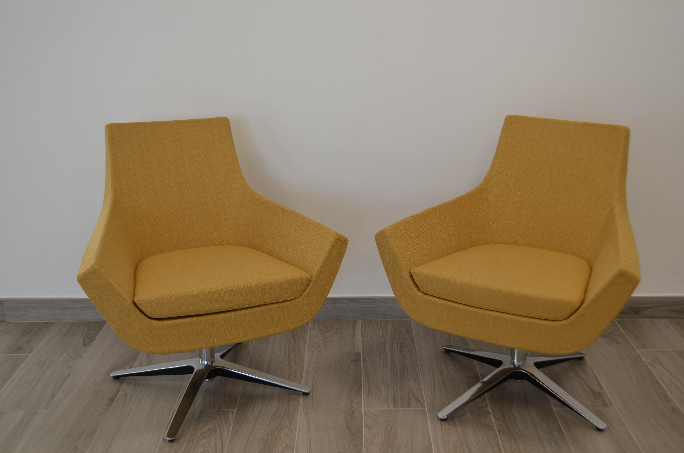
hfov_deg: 45.0
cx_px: 342
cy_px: 226
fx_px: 825
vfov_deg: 30.7
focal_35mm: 44
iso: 400
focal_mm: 29
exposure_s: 1/100
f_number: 4.8
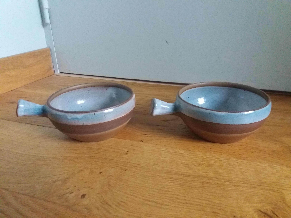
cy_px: 109
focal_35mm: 28
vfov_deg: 49.7
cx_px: 146
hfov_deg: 63.4
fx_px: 235
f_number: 1.9
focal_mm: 3.7
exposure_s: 1/17
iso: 640
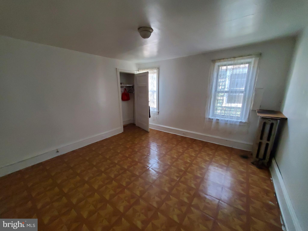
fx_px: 116
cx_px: 154
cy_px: 116
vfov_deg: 89.9
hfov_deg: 106.2
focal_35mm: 13
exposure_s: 1/60
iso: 500
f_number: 2.2
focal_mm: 1.8
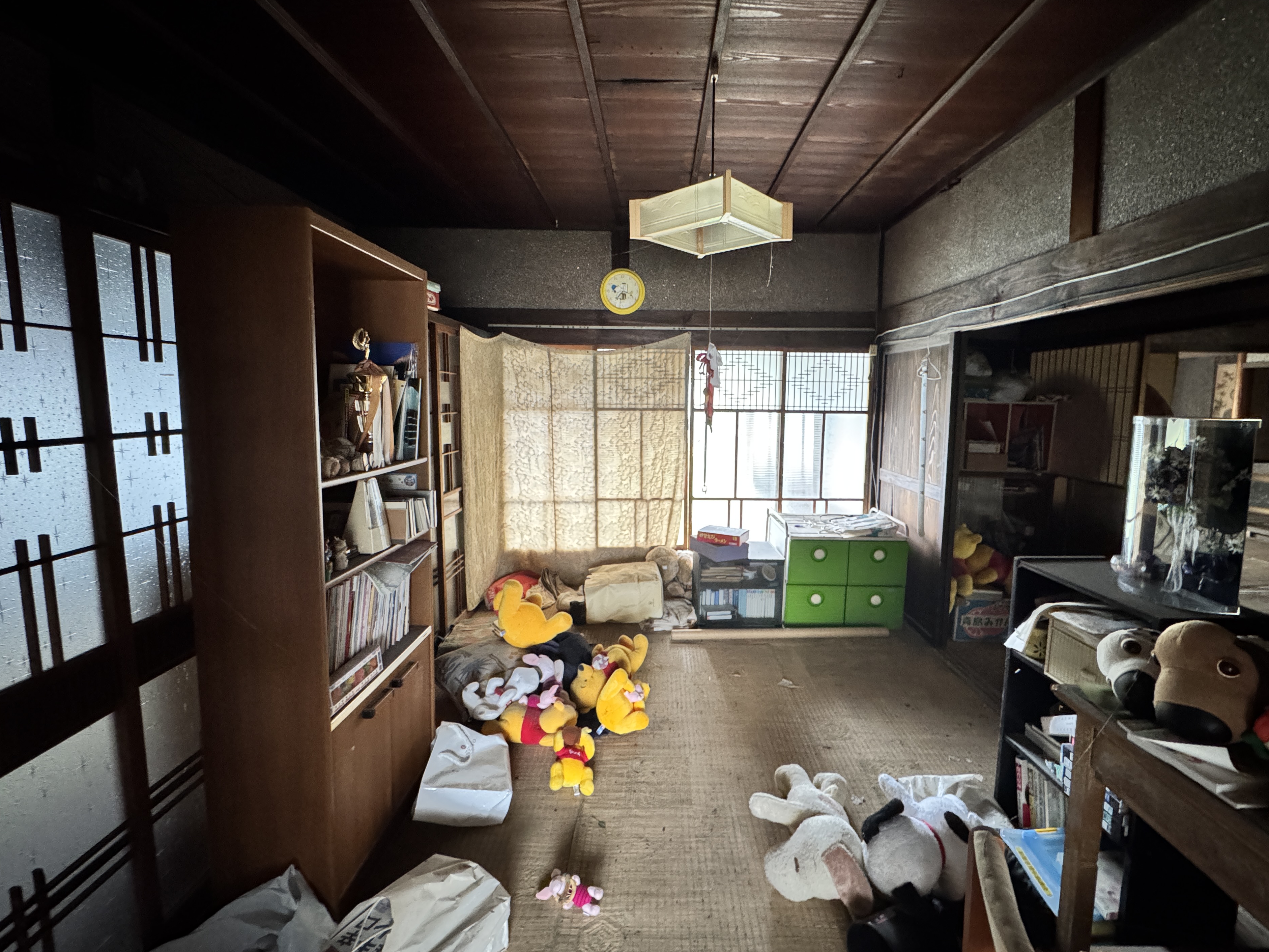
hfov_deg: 98.1
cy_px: 451
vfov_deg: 81.7
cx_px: 665
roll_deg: +0.4
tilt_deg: -6.2
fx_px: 550
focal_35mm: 15
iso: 1000
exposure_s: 1/60
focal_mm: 2.22
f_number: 2.2
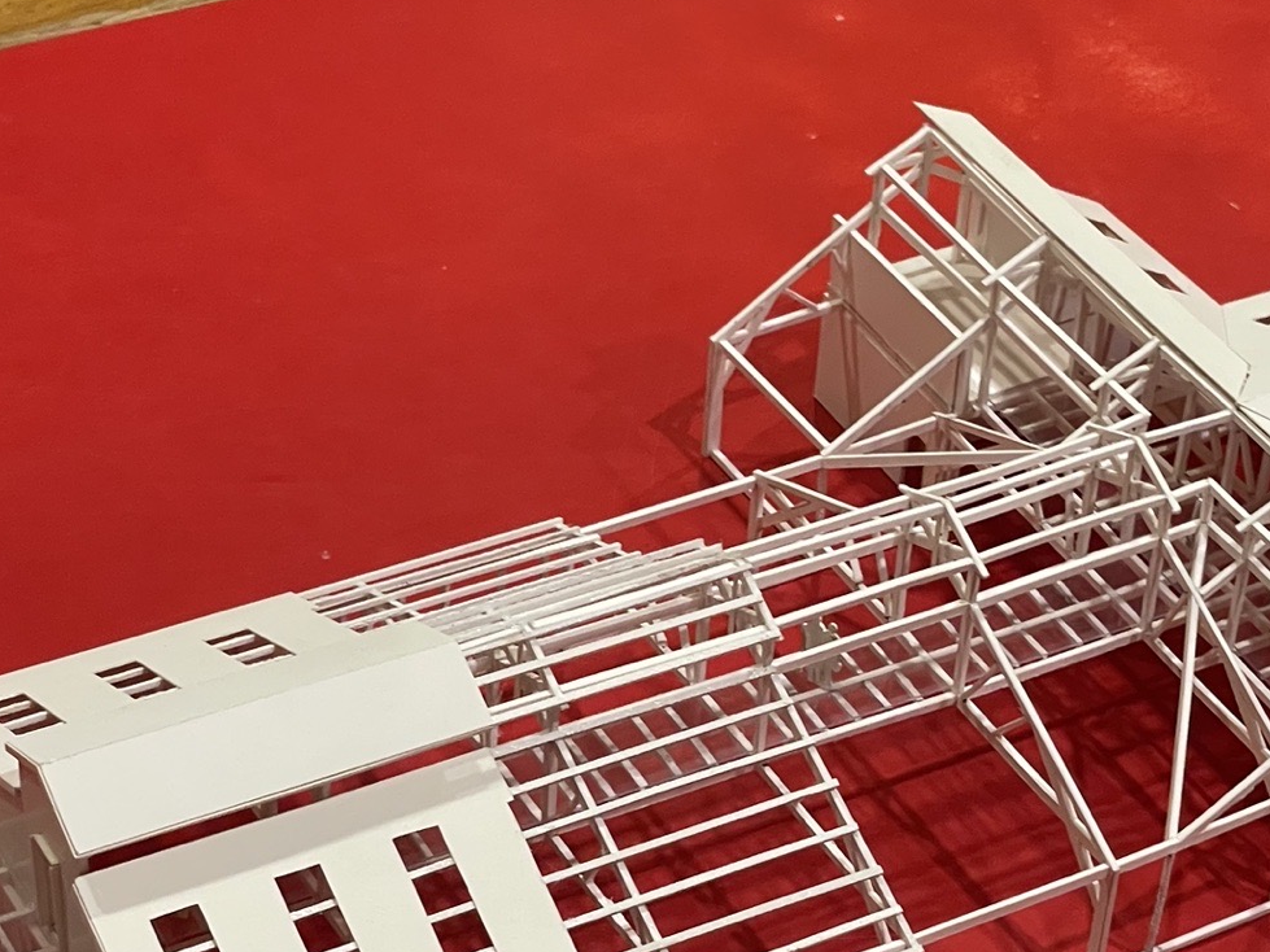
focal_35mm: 102
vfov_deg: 14.4
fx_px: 3742
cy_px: 728
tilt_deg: -39.9
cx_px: 819
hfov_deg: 19.2
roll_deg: -6.9
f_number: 2
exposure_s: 1/50
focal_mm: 6
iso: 200
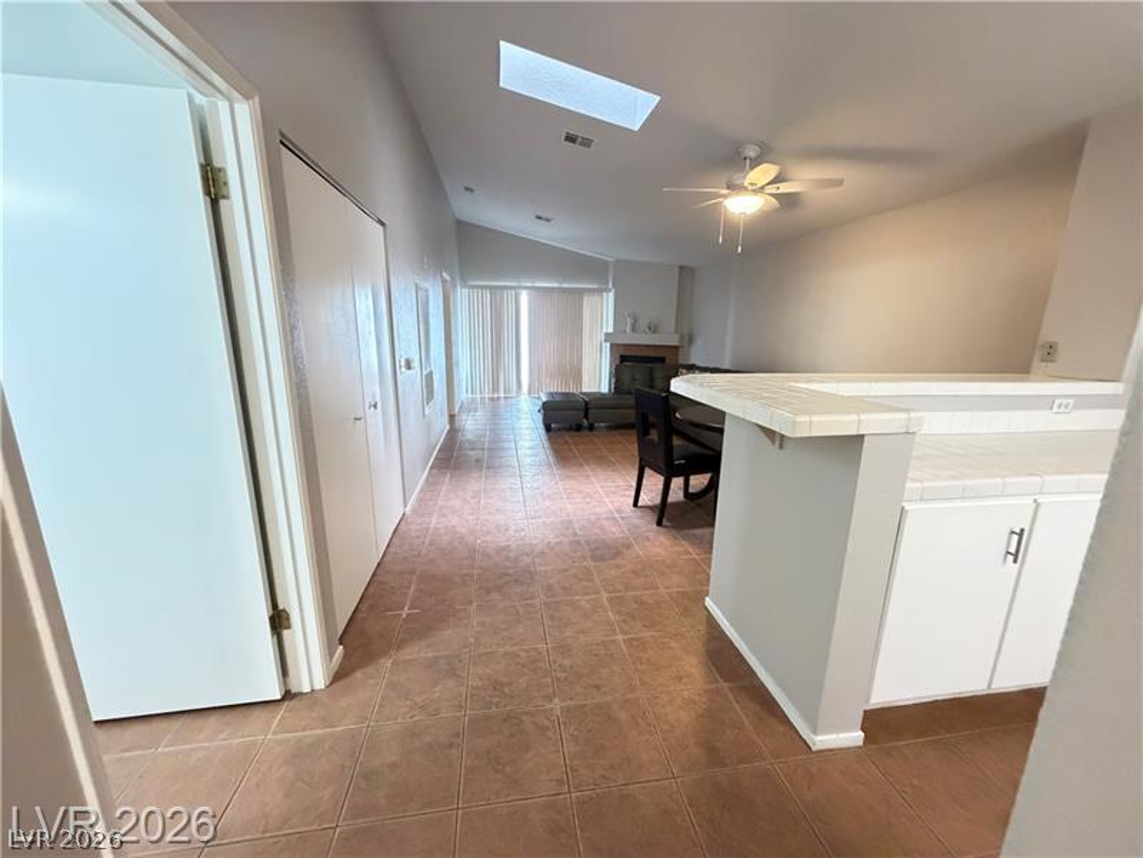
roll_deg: +0.7
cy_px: 429
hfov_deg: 102.1
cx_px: 572
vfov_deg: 85.7
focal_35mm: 14
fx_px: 462
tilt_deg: -13.6
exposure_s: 1/60
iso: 1250
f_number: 2.2
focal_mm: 2.22
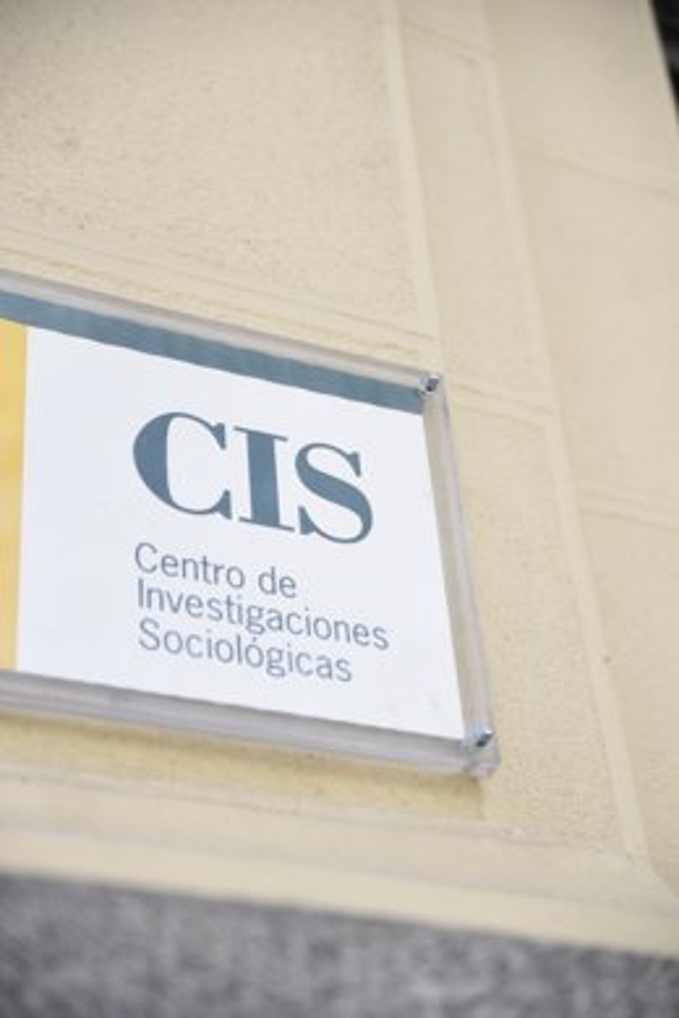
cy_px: 509
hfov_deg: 19.5
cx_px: 340
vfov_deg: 28.8
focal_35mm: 70
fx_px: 1980
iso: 400
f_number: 4.5
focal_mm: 70
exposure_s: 1/800
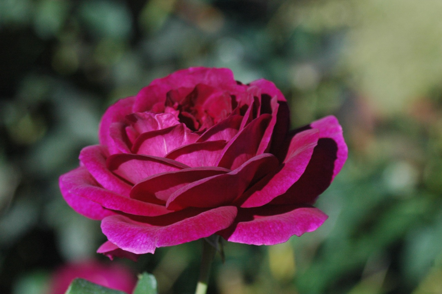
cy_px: 147
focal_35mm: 150
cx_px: 221
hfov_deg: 13.7
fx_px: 1840
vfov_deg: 9.1
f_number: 8
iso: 800
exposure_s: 1/500
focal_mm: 100
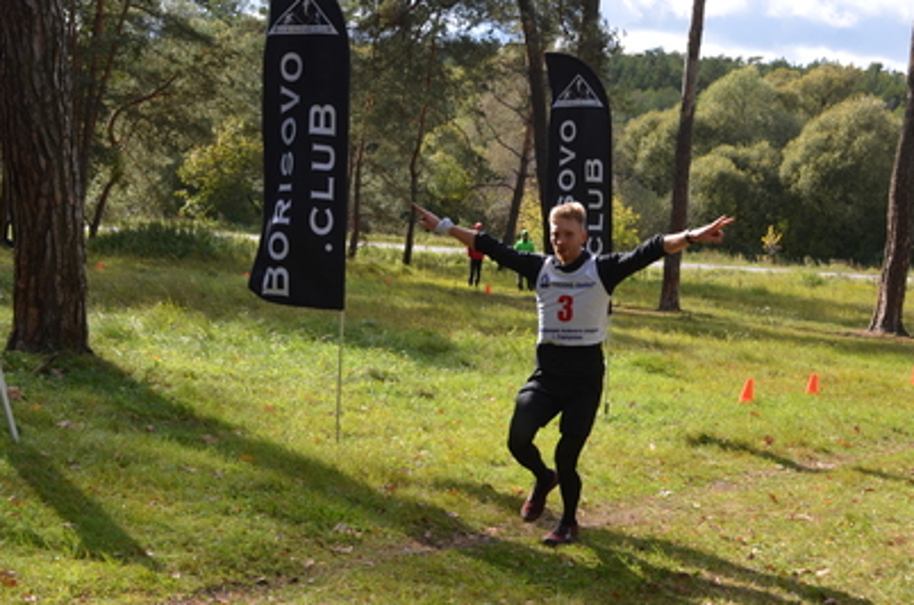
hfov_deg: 35.7
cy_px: 345
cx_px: 473
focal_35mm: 56
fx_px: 1418
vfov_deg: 24.0
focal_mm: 30
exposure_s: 1/250
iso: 200
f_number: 8
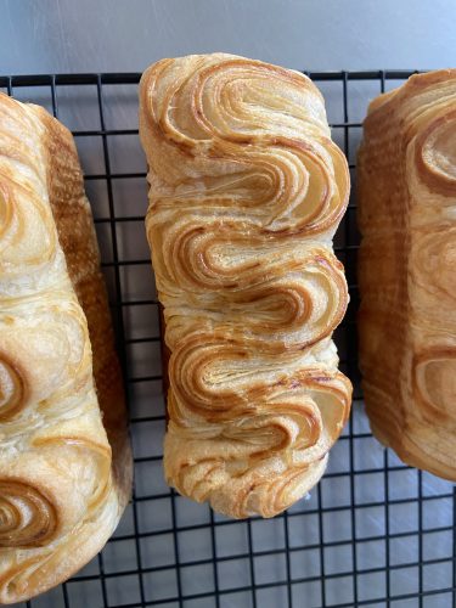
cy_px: 304
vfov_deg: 67.3
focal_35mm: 26
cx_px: 228
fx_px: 457
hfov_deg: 53.1
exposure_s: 1/99
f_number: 1.8
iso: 125
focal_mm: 4.25
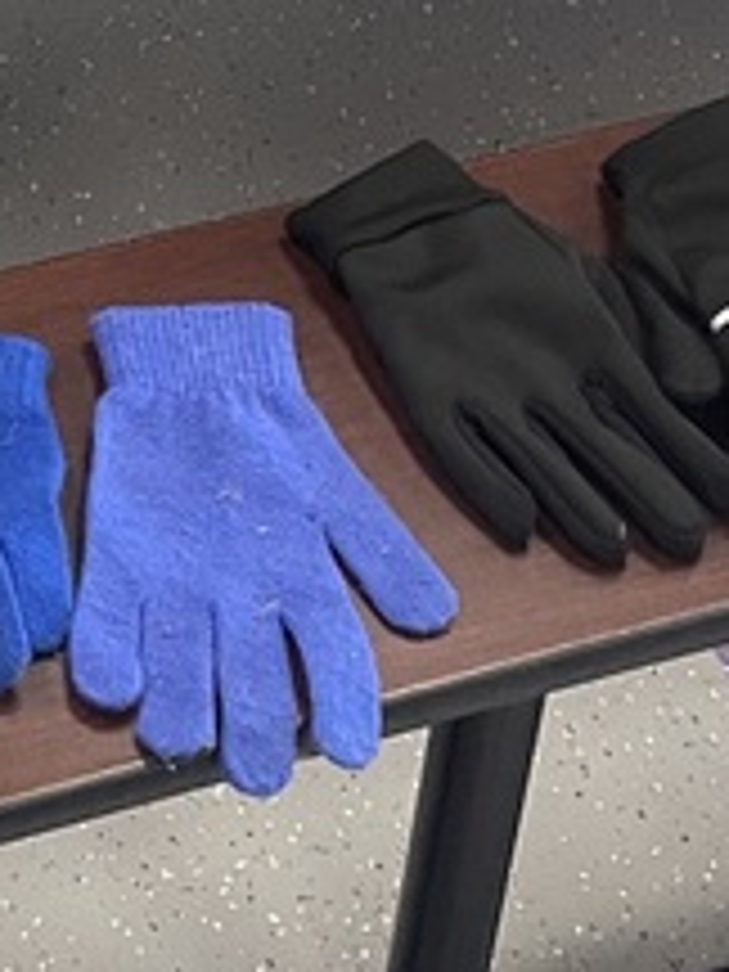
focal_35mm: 123
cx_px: -549
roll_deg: +2.2
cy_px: -396
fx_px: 3454
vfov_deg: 15.1
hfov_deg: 11.3
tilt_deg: -35.5
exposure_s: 1/60
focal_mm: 4.2
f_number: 1.6
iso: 160
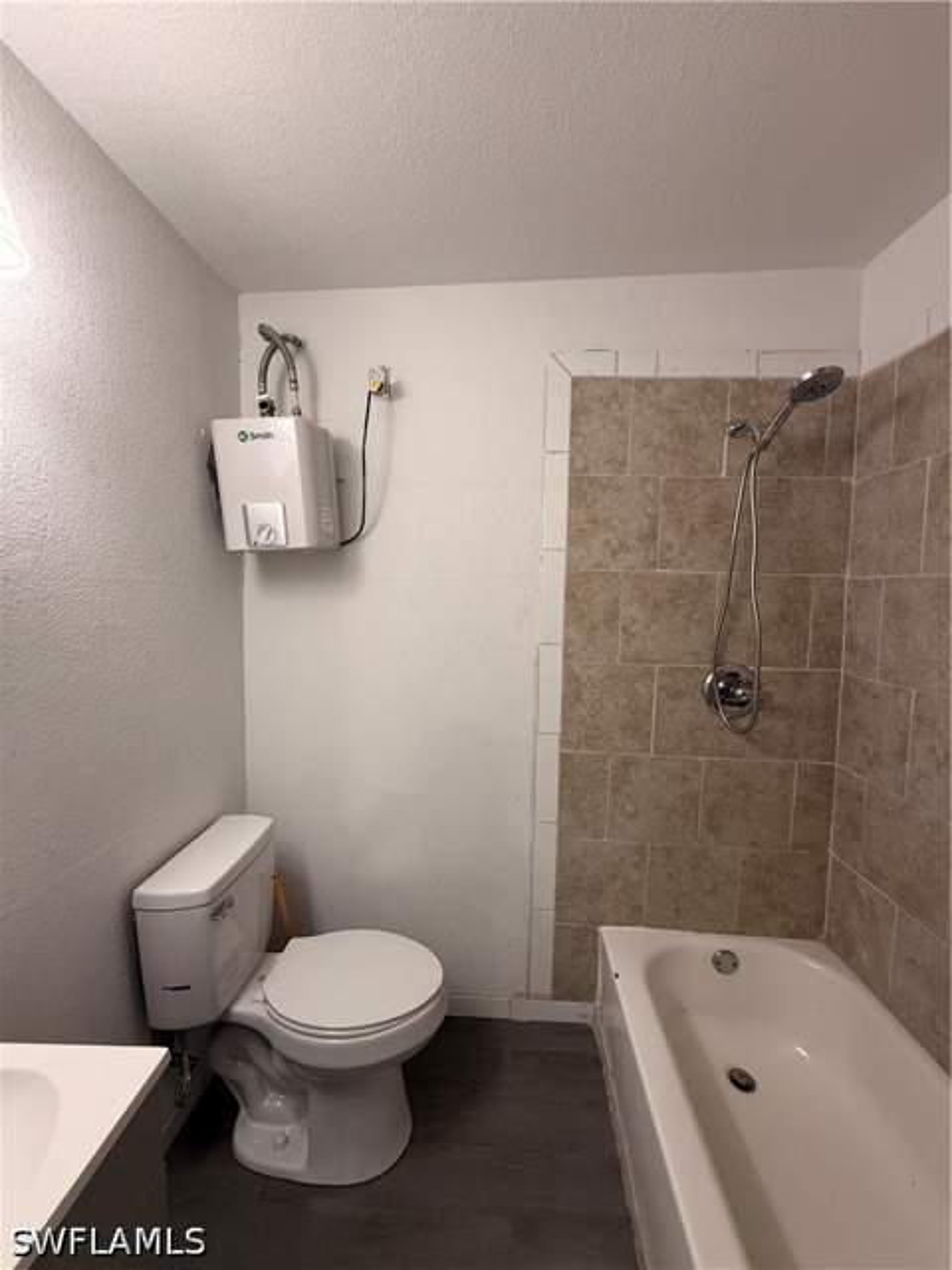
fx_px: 513
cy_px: 635
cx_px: 476
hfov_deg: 85.7
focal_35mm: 14
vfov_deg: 102.1
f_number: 2.2
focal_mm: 2.22
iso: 250
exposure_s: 1/120
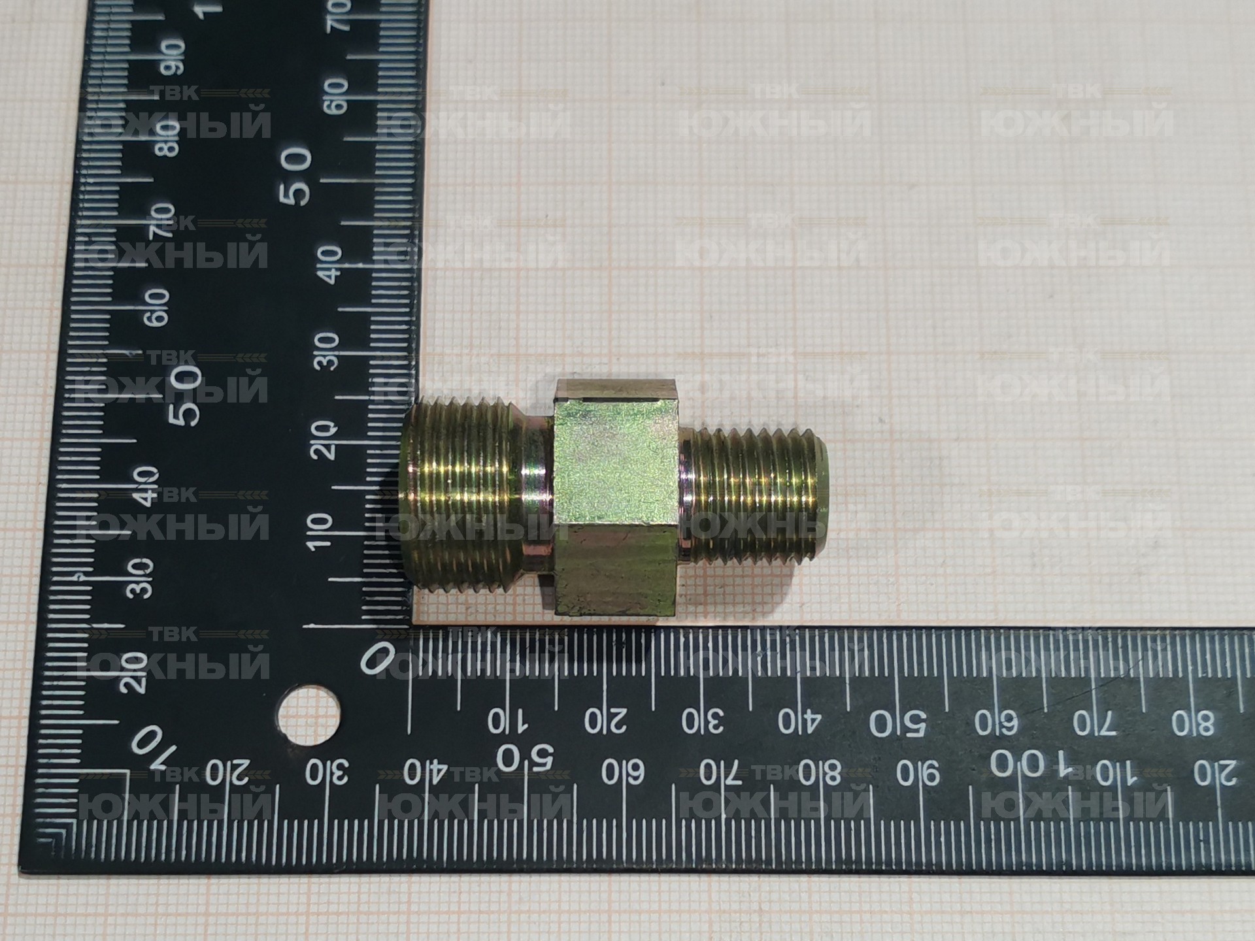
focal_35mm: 26
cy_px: 470
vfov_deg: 53.1
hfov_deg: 67.3
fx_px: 943
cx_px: 628
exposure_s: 1/100
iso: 125
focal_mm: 4.66
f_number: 1.4
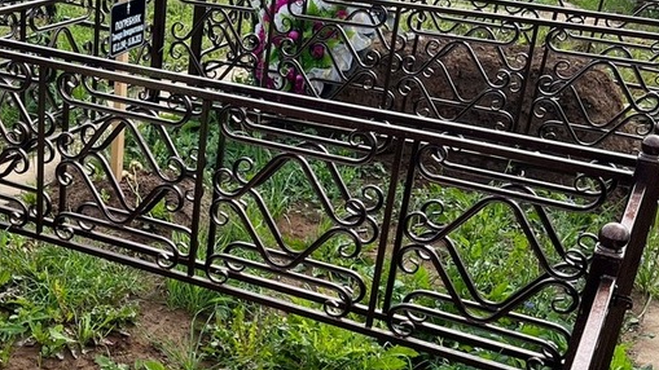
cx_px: 115
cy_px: 217
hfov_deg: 35.2
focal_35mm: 57
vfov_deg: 21.0
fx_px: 996
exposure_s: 1/1029
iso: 50
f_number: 1.5
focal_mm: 5.7
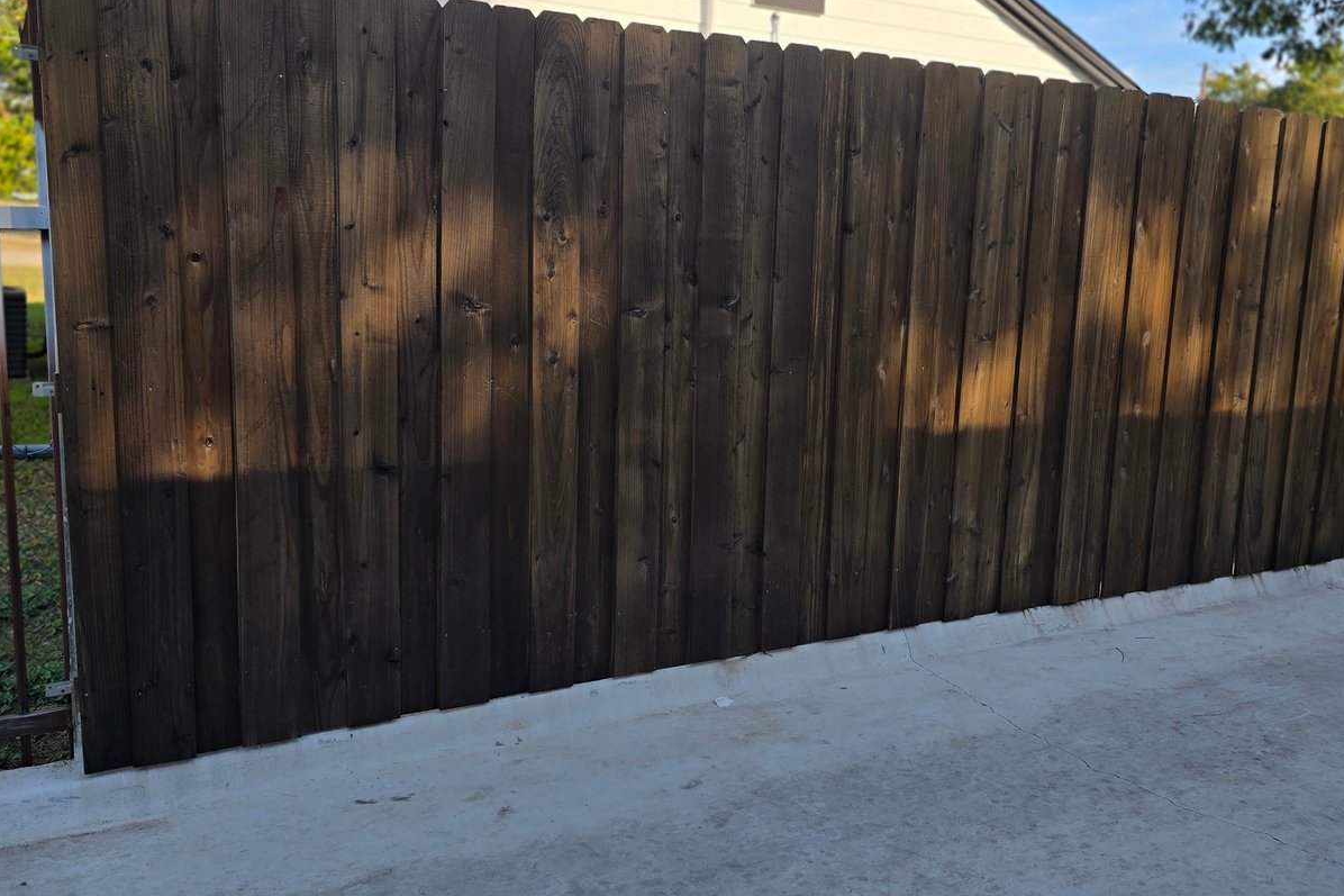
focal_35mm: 32
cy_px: 446
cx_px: 672
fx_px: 1194
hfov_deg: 58.7
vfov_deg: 41.1
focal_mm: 6.3
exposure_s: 1/664
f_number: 1.7
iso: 12
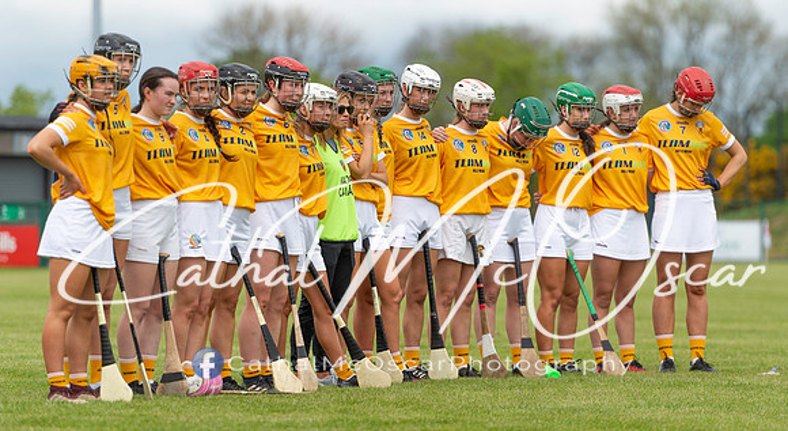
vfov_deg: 4.6
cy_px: 239
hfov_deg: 8.3
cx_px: 409
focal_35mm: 261
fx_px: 5411
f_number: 2.8
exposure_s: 1/2500
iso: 110
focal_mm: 200
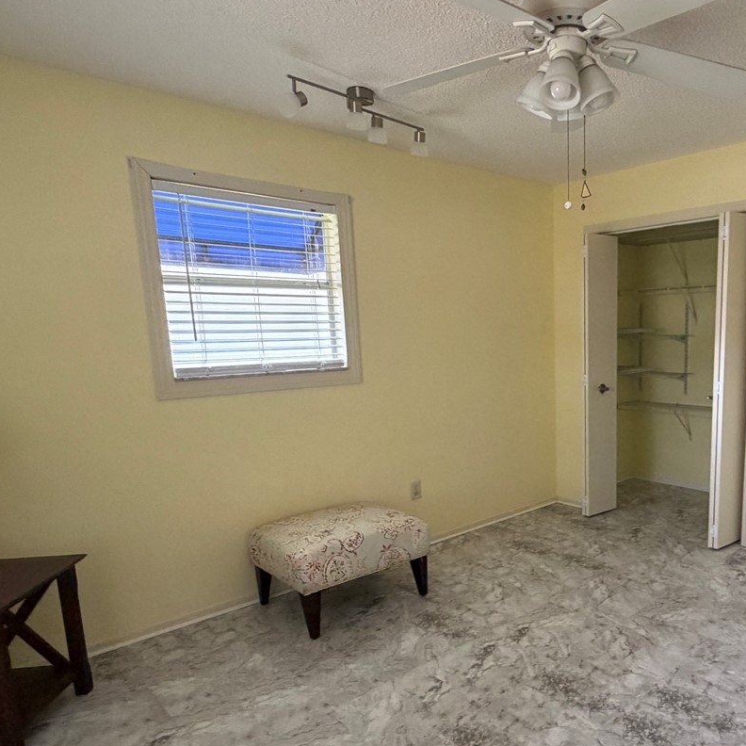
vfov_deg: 62.5
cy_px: 435
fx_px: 610
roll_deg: +1.8
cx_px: 545
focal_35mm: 25
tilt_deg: -9.5
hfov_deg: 60.0
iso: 320
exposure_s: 1/87
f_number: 2.2
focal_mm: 2.22
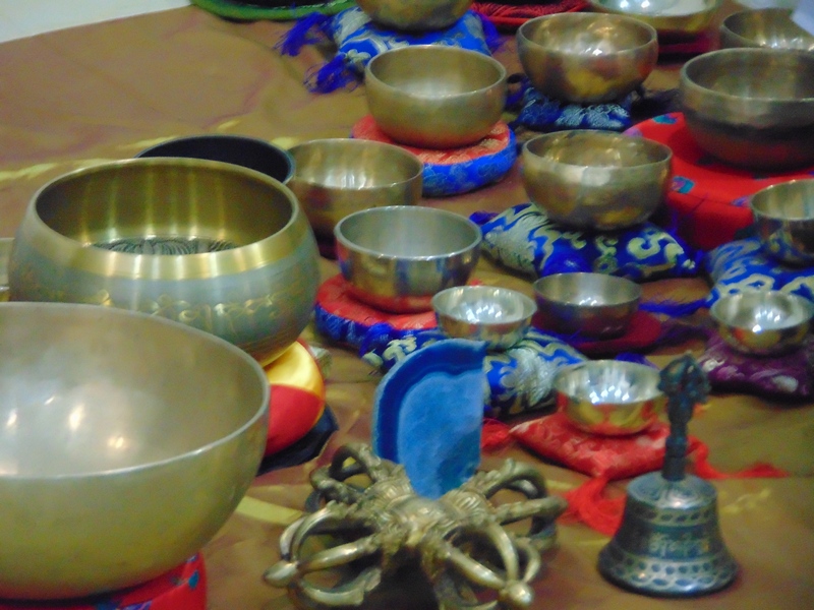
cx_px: 407
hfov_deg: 7.9
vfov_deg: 5.9
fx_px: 5879
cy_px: 305
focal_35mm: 250
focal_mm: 44.9
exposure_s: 1/10
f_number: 4.1
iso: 800
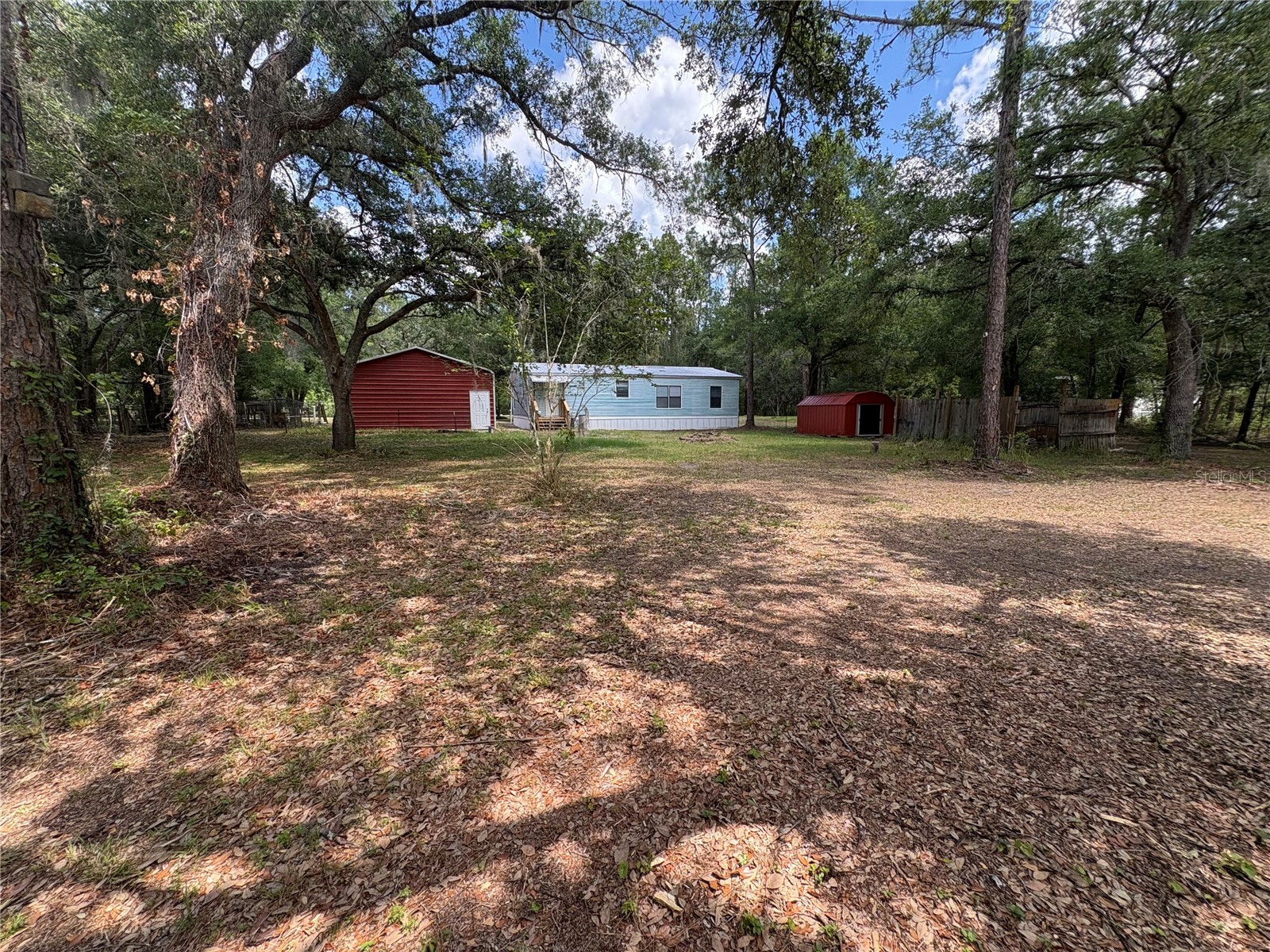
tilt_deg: -6.4
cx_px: 635
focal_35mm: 14
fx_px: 514
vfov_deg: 85.7
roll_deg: +0.8
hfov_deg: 102.1
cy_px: 476
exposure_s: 1/344
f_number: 2.2
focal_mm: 2.22
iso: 40
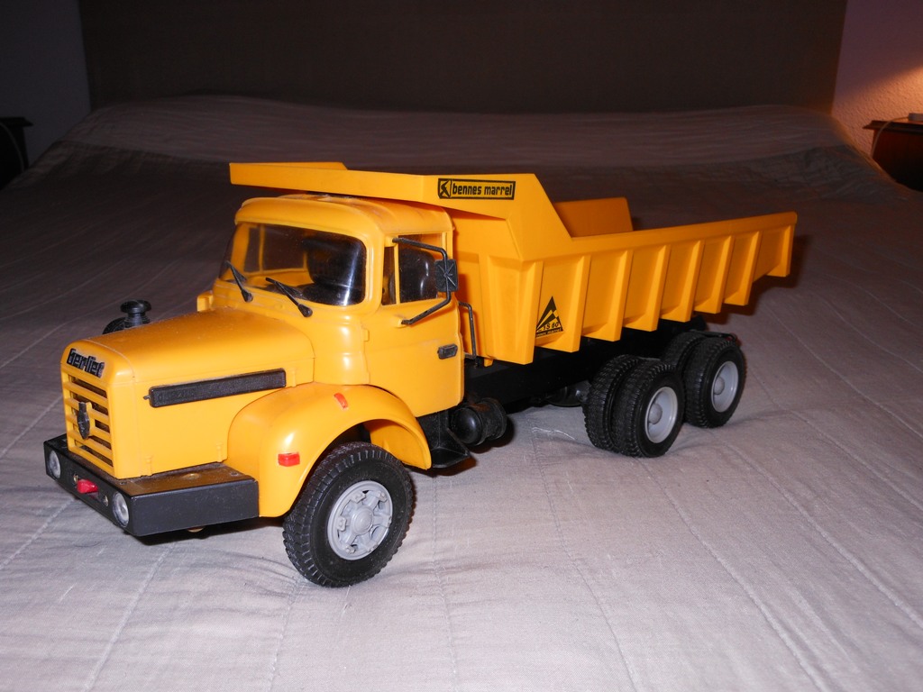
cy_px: 346
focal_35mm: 33
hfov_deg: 55.4
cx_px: 462
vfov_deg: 42.9
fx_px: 880
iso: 80
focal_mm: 5.9
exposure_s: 1/25
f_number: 4
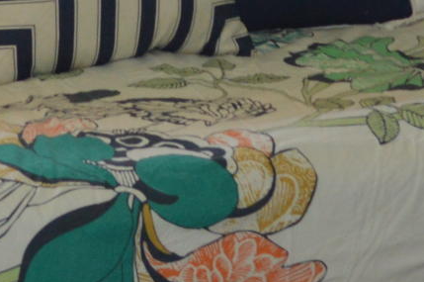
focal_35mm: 210
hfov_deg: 9.8
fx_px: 2470
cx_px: 307
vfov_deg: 6.4
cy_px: -209
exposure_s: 1/60
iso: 400
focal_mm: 20
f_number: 4
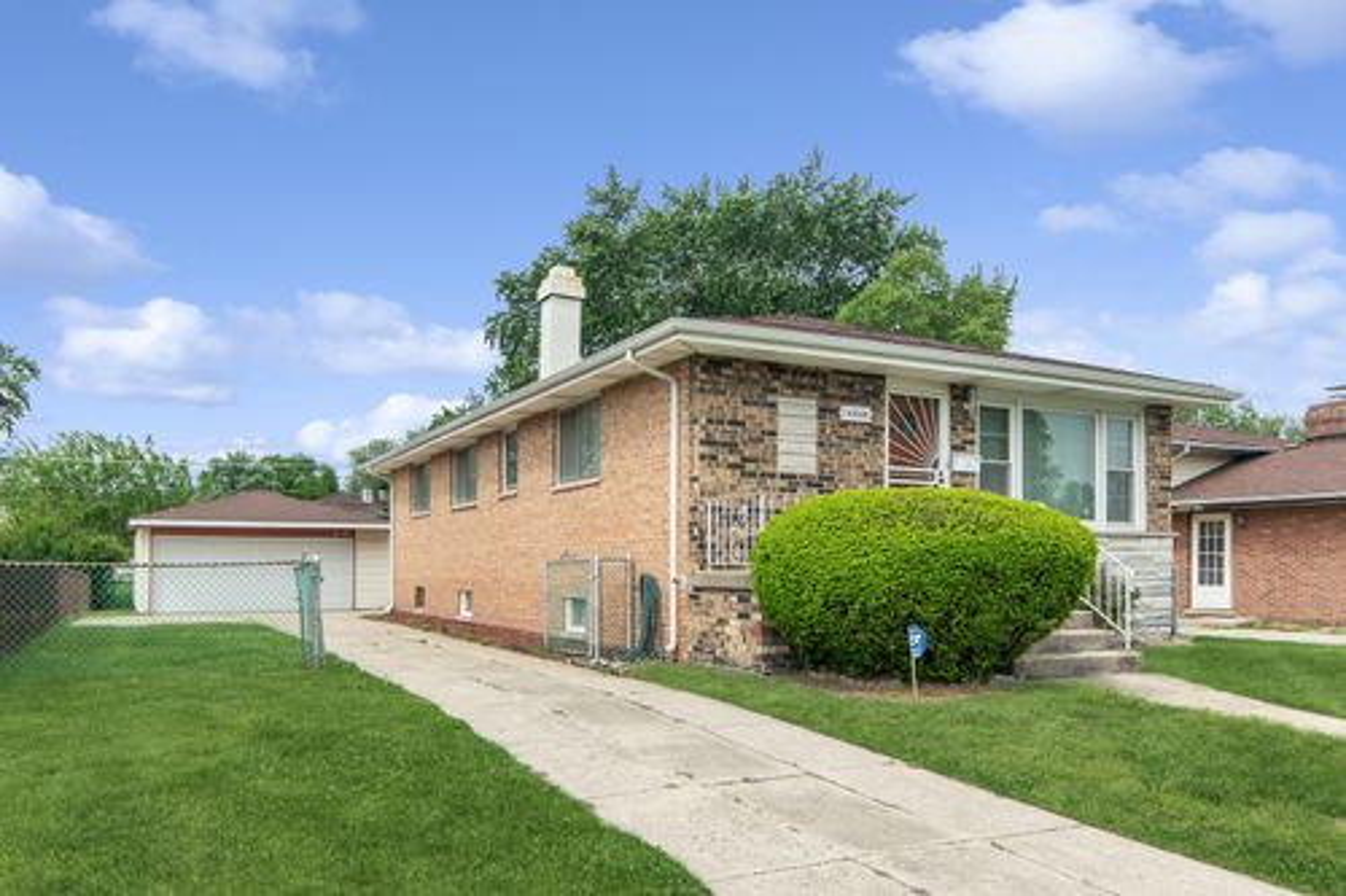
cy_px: 448
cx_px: 673
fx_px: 934
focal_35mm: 25
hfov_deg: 71.5
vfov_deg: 51.3
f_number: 8
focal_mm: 17
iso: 250
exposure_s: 1/250
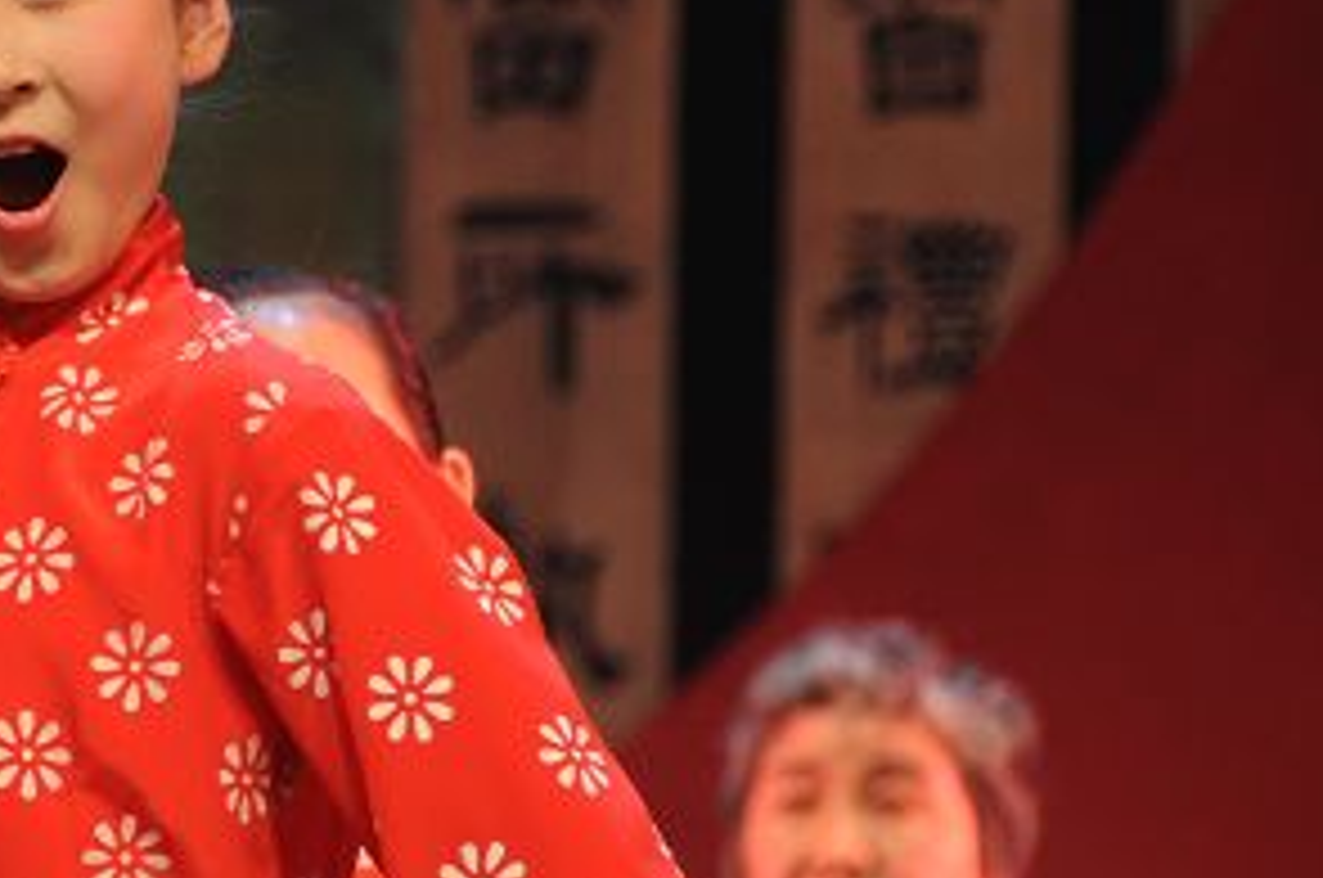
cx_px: -144
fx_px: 18942
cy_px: 378
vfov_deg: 2.7
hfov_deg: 4.0
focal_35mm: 516
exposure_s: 1/30
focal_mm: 135
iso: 500
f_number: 5.6
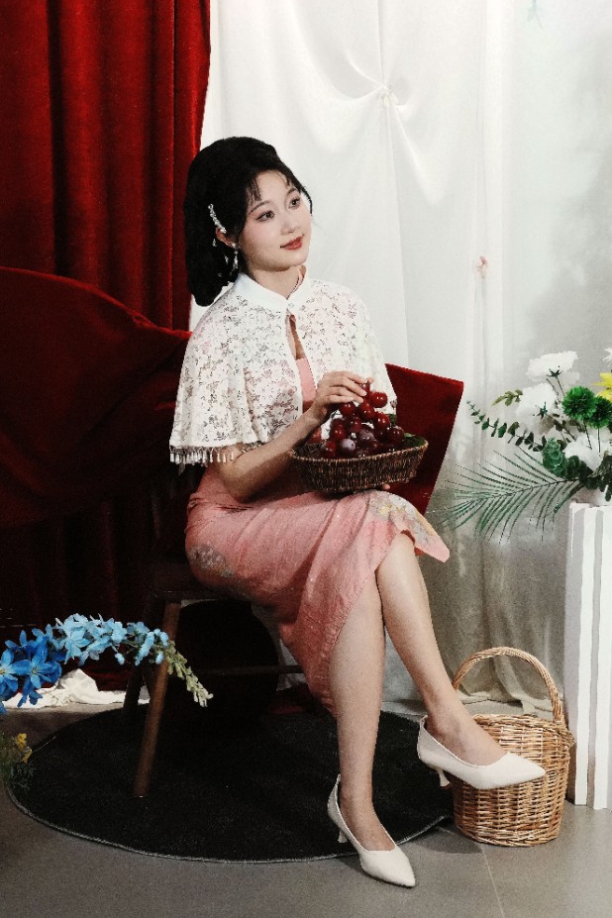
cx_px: 281
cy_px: 459
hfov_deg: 19.2
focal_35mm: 71
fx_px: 1810
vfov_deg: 28.5
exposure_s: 1/800
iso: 12800
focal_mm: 47
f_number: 11
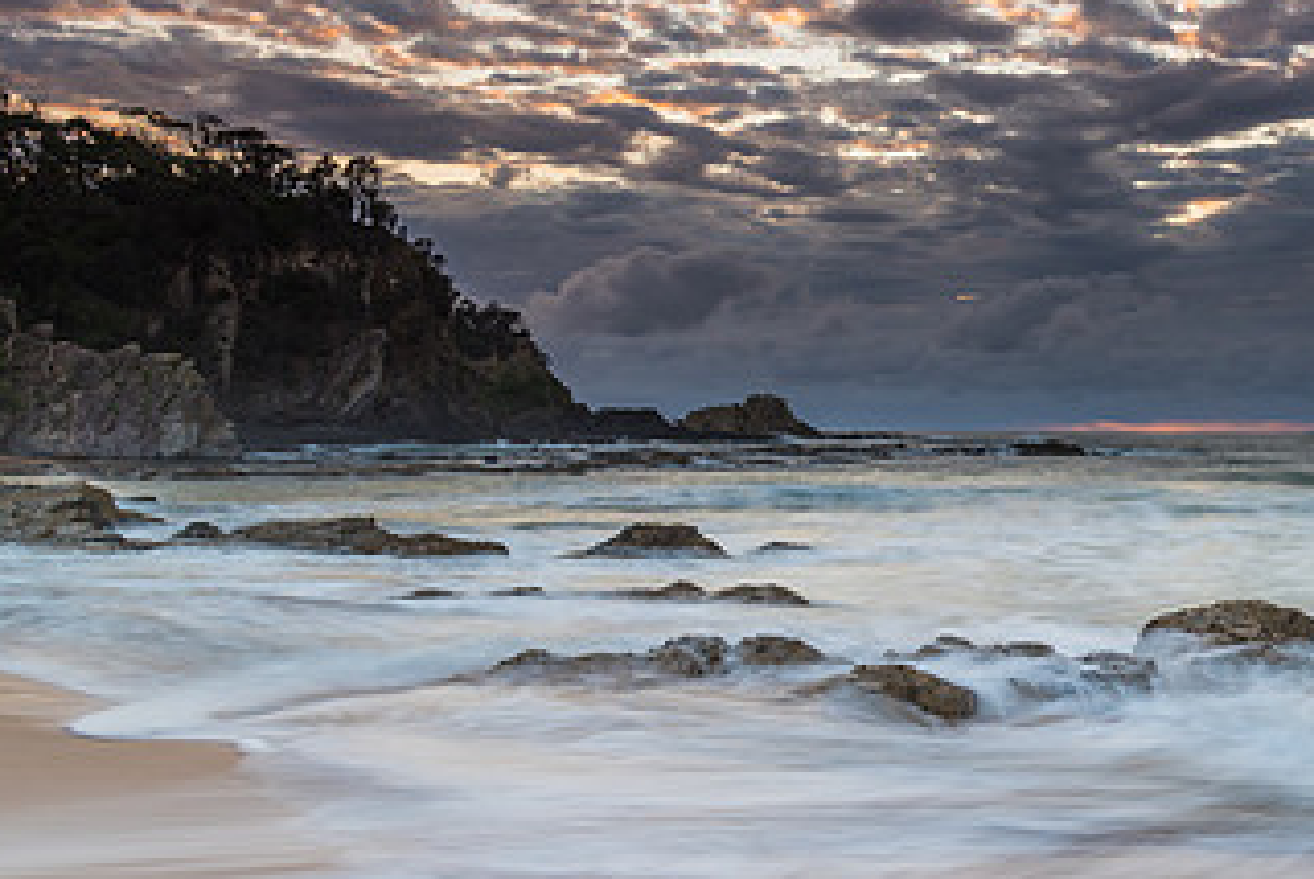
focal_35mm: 49
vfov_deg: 27.6
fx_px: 1790
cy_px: 474
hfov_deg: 38.3
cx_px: 1113
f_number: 9
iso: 100
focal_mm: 27
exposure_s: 1.6
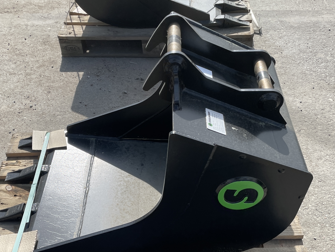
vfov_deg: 32.0
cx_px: 153
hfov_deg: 42.0
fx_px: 435
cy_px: 158
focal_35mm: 45
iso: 32
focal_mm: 4.2
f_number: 1.6
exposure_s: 1/2451
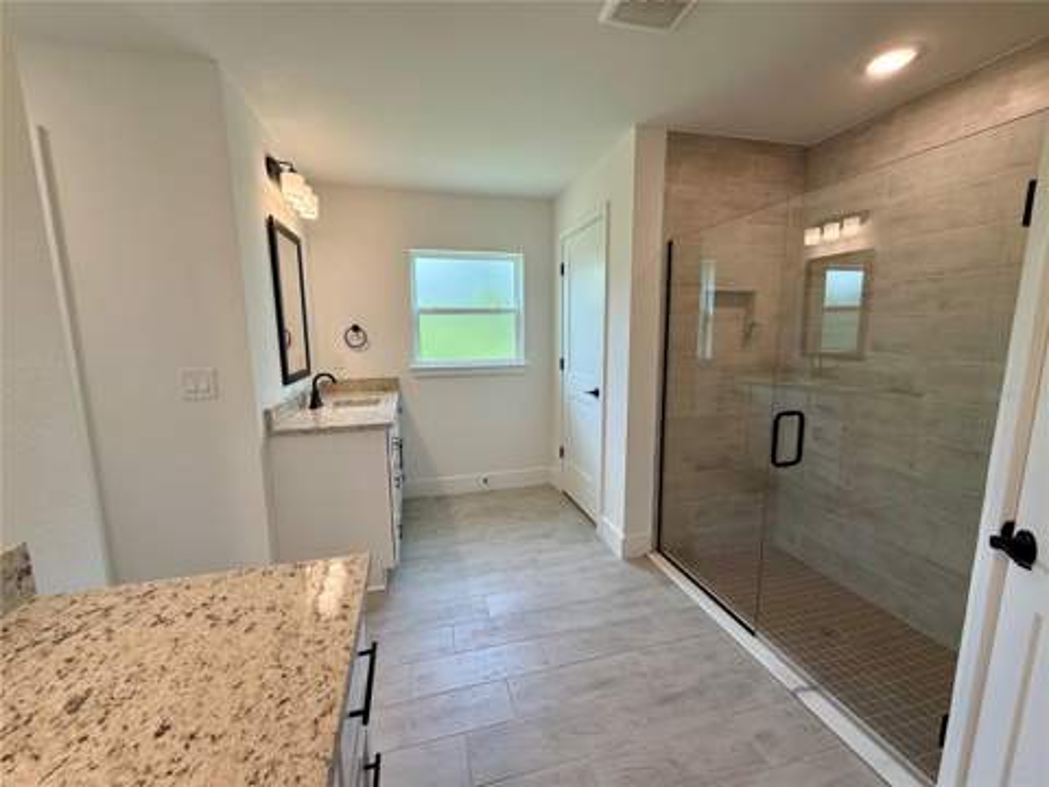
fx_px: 424
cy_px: 394
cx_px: 524
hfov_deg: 102.1
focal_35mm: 14
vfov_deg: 85.7
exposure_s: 1/120
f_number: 2.2
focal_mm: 2.22
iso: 80
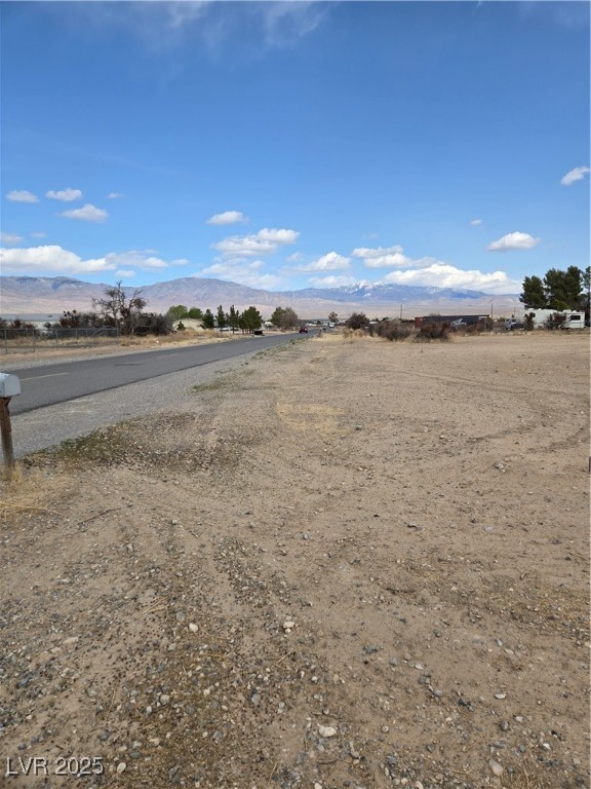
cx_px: 296
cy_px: 394
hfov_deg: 58.9
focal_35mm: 23
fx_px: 524
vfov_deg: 73.9
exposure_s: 1/2116
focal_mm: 5.4
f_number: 1.8
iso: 25
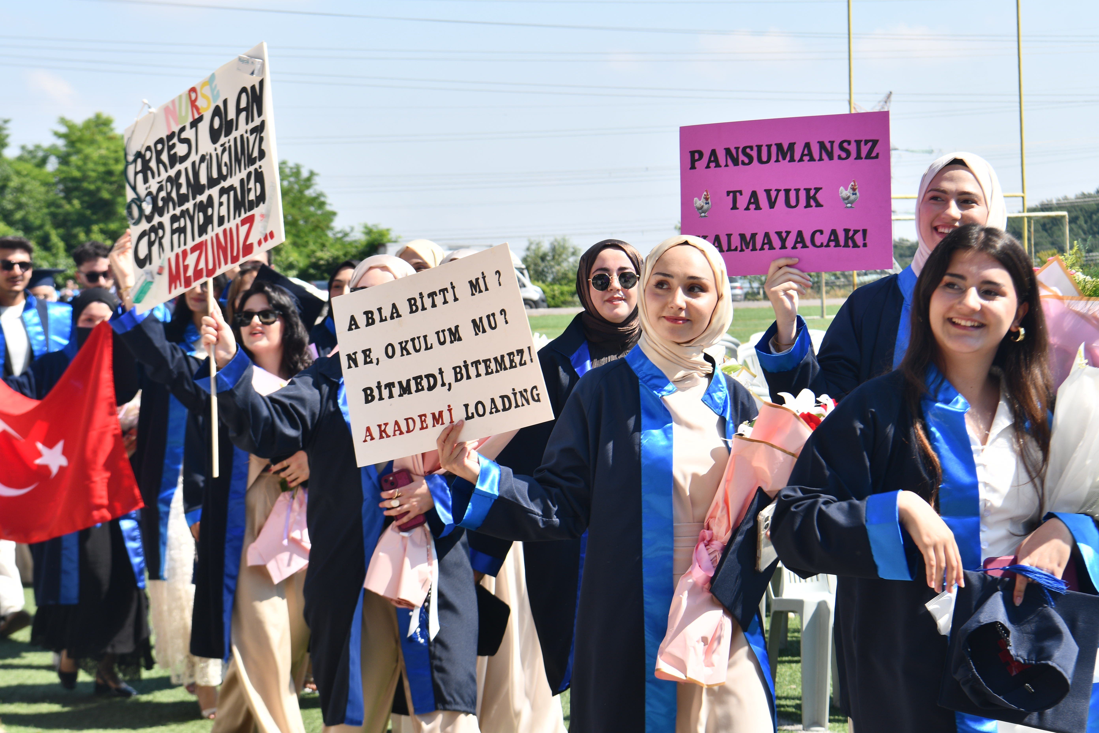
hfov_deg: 24.2
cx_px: 550
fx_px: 2564
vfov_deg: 16.3
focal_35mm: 84
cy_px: 366
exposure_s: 1/200
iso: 100
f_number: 8
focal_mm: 56
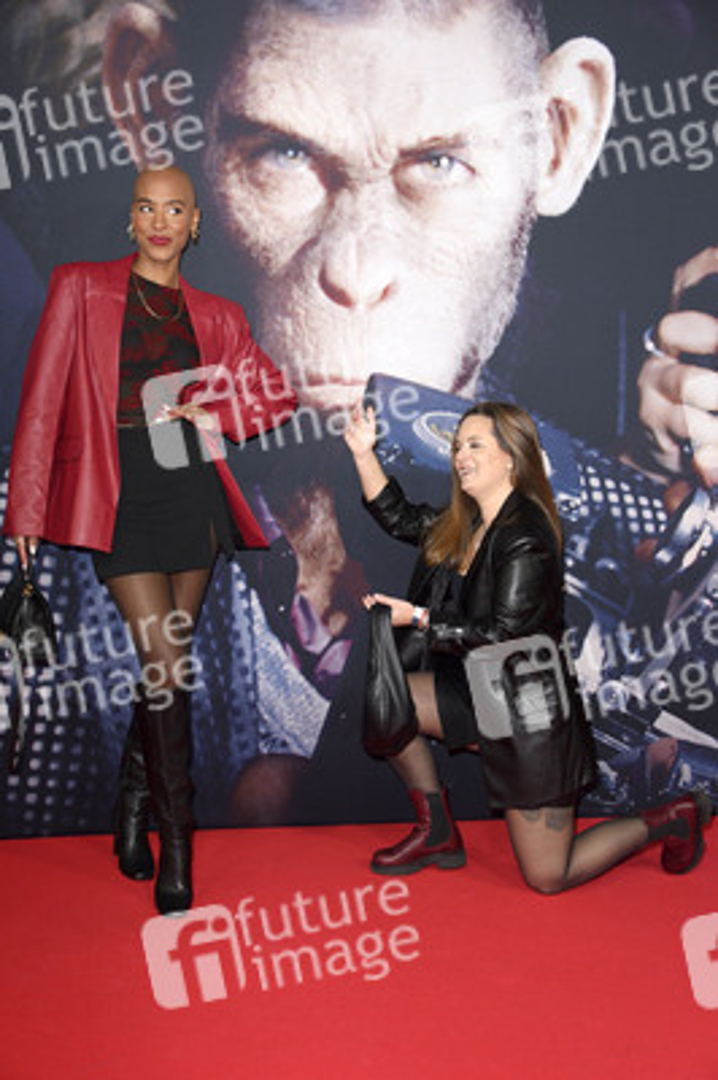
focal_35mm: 55
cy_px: 540
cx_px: 359
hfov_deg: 24.6
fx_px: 1648
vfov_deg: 36.3
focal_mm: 55
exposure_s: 1/250
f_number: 5.6
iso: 1000
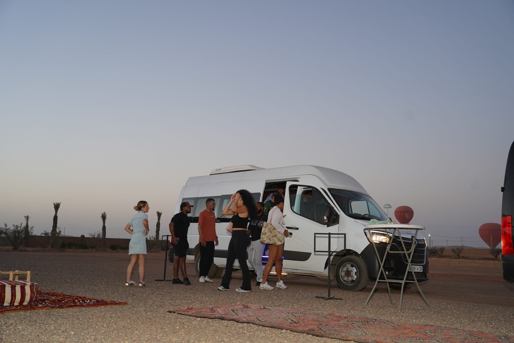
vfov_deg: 37.9
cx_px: 257
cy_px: 172
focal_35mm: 35
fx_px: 500
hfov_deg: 54.4
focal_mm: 35
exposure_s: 1/160
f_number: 4
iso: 640
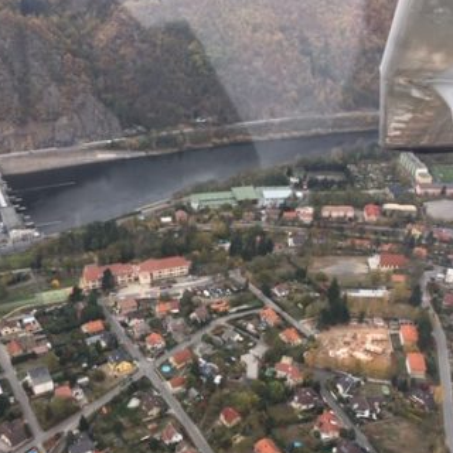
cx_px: 224
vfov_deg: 35.1
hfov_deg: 35.4
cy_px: 290
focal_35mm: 48
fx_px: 711
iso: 25
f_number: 2.2
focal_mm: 4.15
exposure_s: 1/358
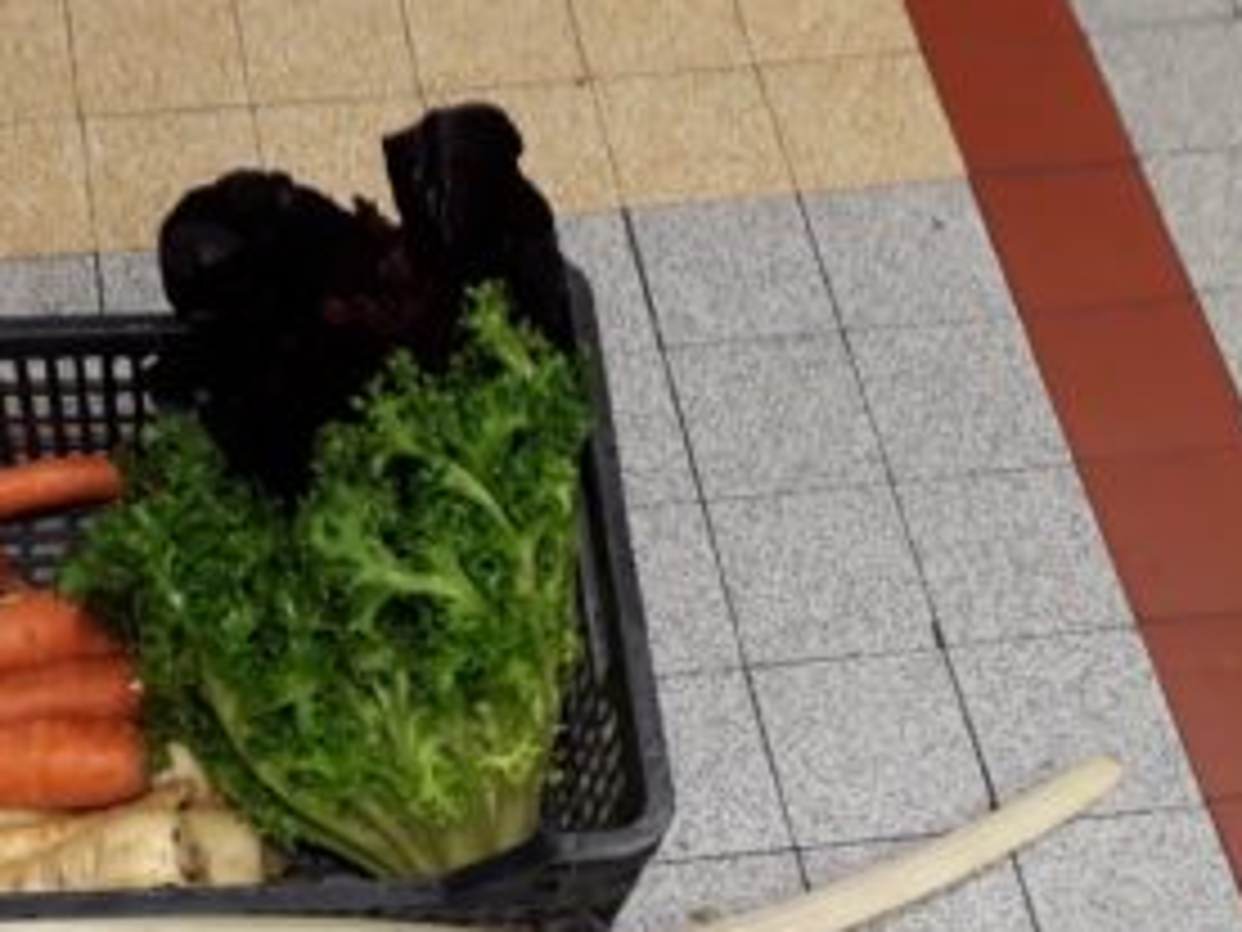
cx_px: 225
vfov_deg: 28.7
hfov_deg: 37.3
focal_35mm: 49
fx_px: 1758
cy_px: 808
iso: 200
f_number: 1.9
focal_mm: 3.6
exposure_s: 1/25
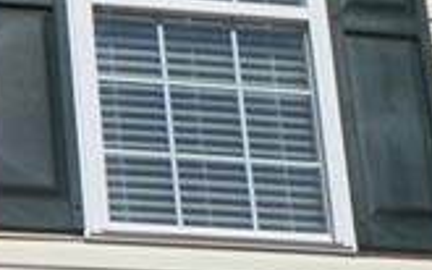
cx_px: -123
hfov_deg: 10.6
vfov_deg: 6.5
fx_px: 2271
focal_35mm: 193
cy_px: 579
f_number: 7.1
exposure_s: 1/500
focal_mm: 6.4
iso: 50
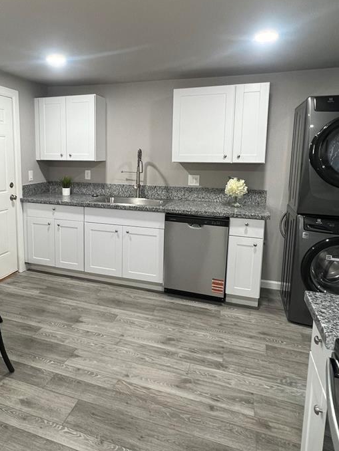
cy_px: 199
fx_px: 300
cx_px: 117
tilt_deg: -7.7
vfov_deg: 73.6
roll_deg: -0.1
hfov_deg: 57.8
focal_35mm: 23
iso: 125
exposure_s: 1/60
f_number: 1.8
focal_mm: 1.57
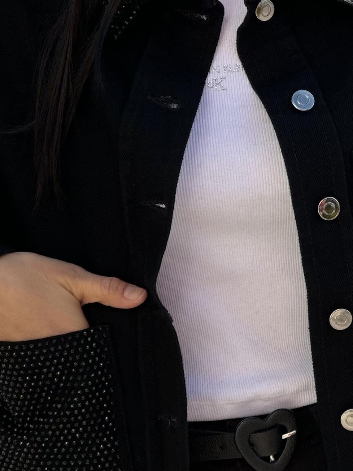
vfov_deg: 8.3
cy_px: 199
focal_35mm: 238
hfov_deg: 6.2
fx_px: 3236
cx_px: 221
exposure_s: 1/183
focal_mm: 9
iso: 32
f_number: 2.8
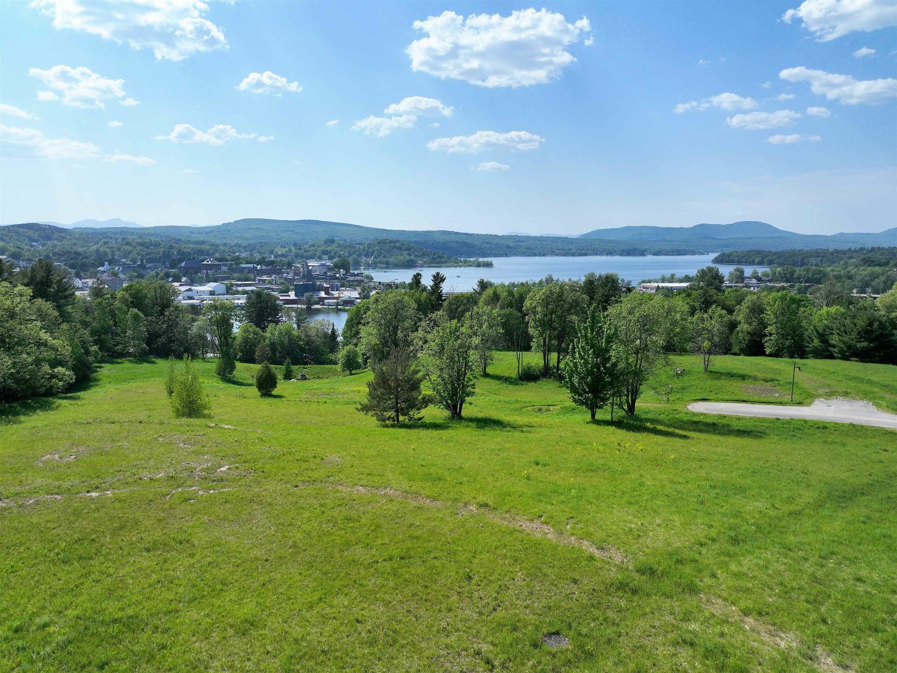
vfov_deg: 56.8
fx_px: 622
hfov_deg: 71.6
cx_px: 448
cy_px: 336
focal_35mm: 24
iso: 140
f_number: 2.8
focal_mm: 12.29
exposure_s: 1/4000
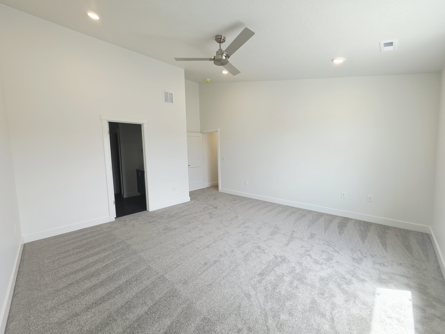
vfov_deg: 89.9
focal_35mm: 13
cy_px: 167
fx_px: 167
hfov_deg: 106.2
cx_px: 222
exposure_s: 1/120
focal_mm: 2.2
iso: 40
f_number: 1.9
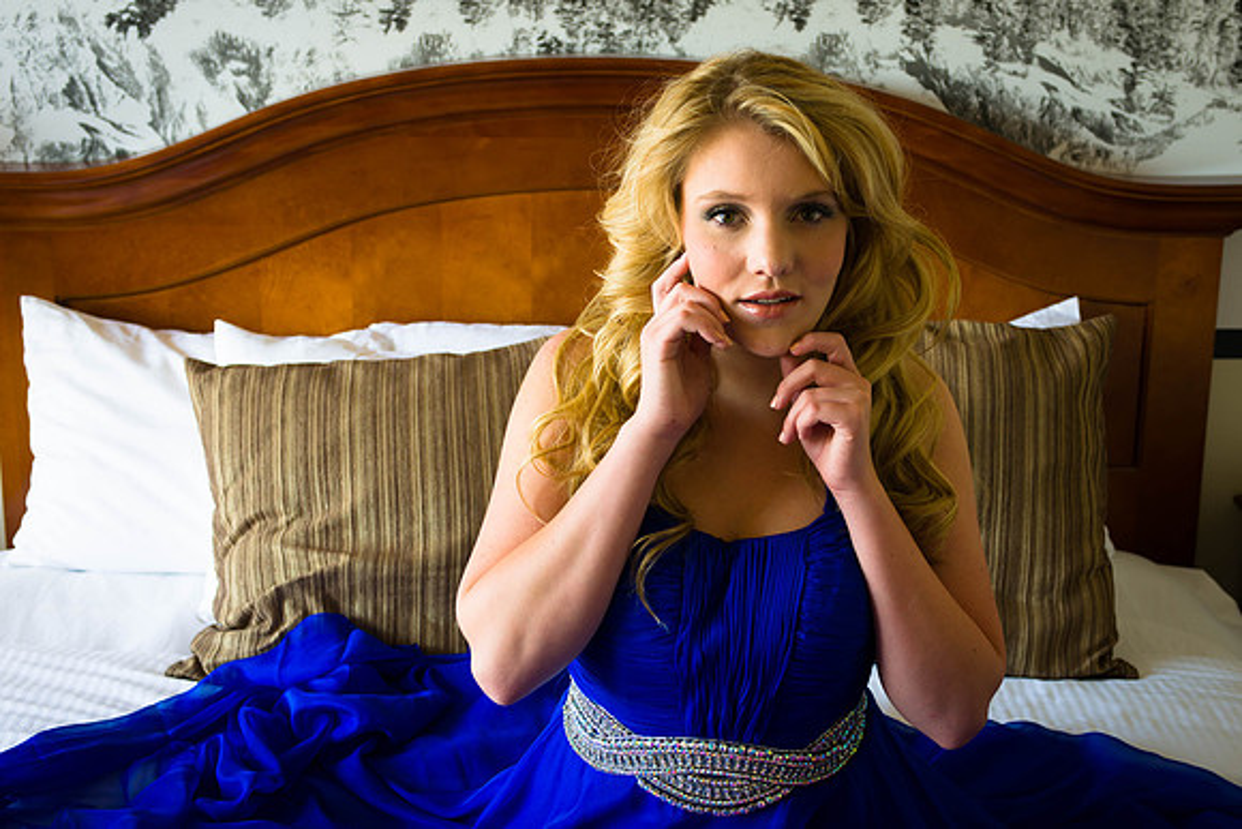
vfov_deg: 28.4
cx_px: 682
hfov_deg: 41.6
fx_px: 1634
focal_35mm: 47
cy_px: 374
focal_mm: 42
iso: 400
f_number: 5
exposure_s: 1/80
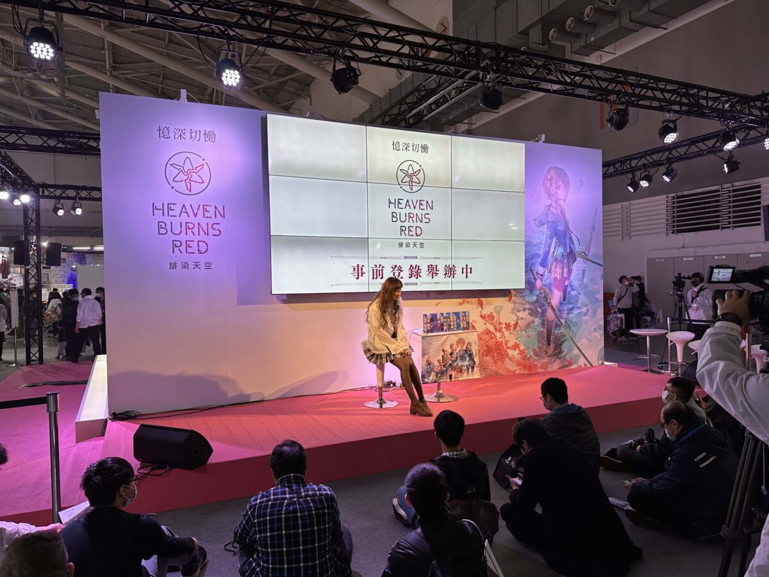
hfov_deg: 71.6
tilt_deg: -1.3
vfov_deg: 56.8
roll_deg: +0.8
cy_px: 288
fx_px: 533
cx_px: 384
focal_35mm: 24
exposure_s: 1/150
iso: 64
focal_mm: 6.86
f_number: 1.78
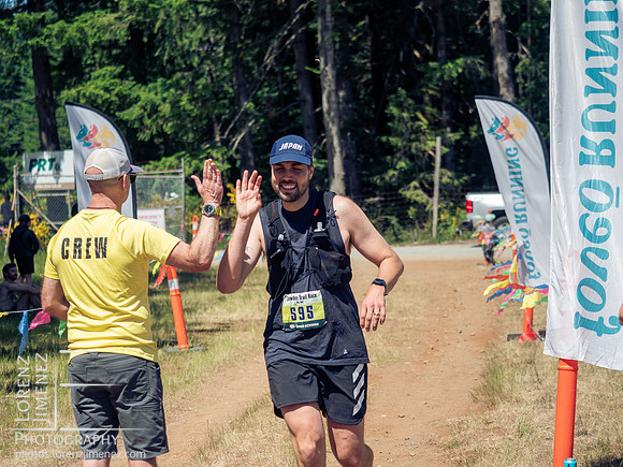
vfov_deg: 14.8
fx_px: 1800
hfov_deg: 19.6
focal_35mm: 100
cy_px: 234
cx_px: 312
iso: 250
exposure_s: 1/2000
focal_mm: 50
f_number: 2.8
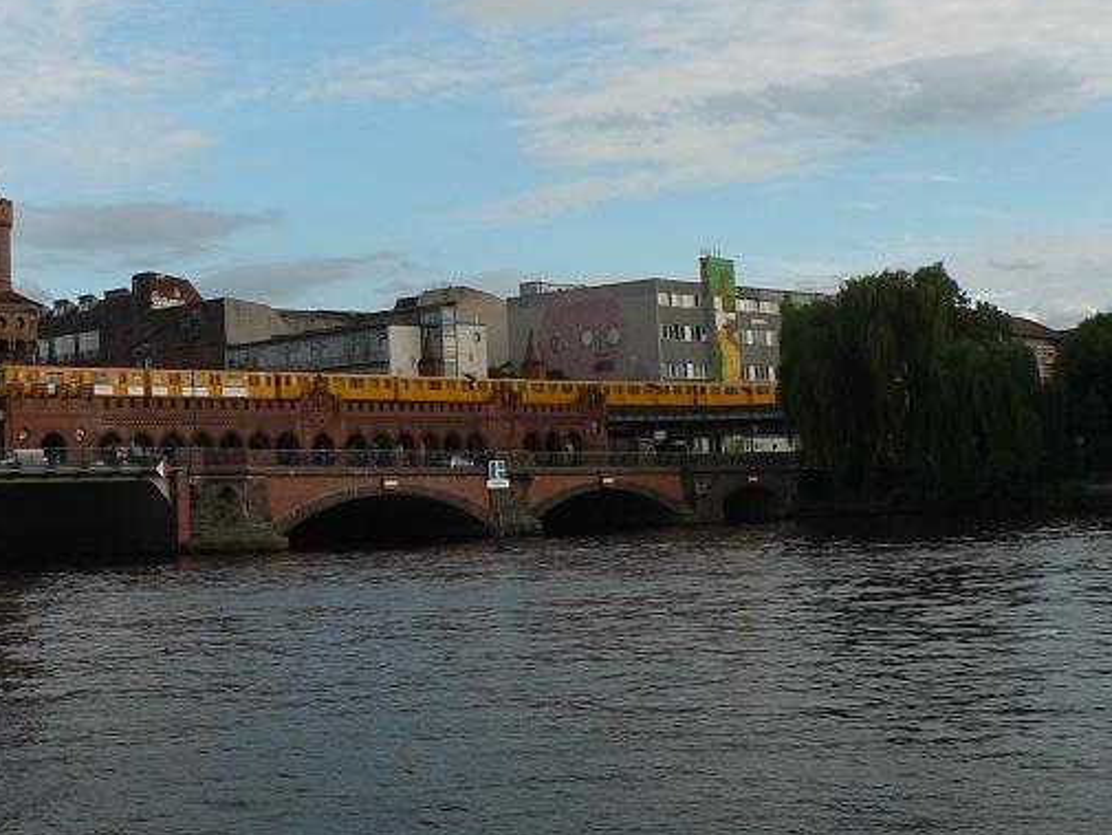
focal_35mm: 57
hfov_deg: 32.9
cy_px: 280
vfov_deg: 25.5
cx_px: 236
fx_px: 1831
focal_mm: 6
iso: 80
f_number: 4
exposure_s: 1/500
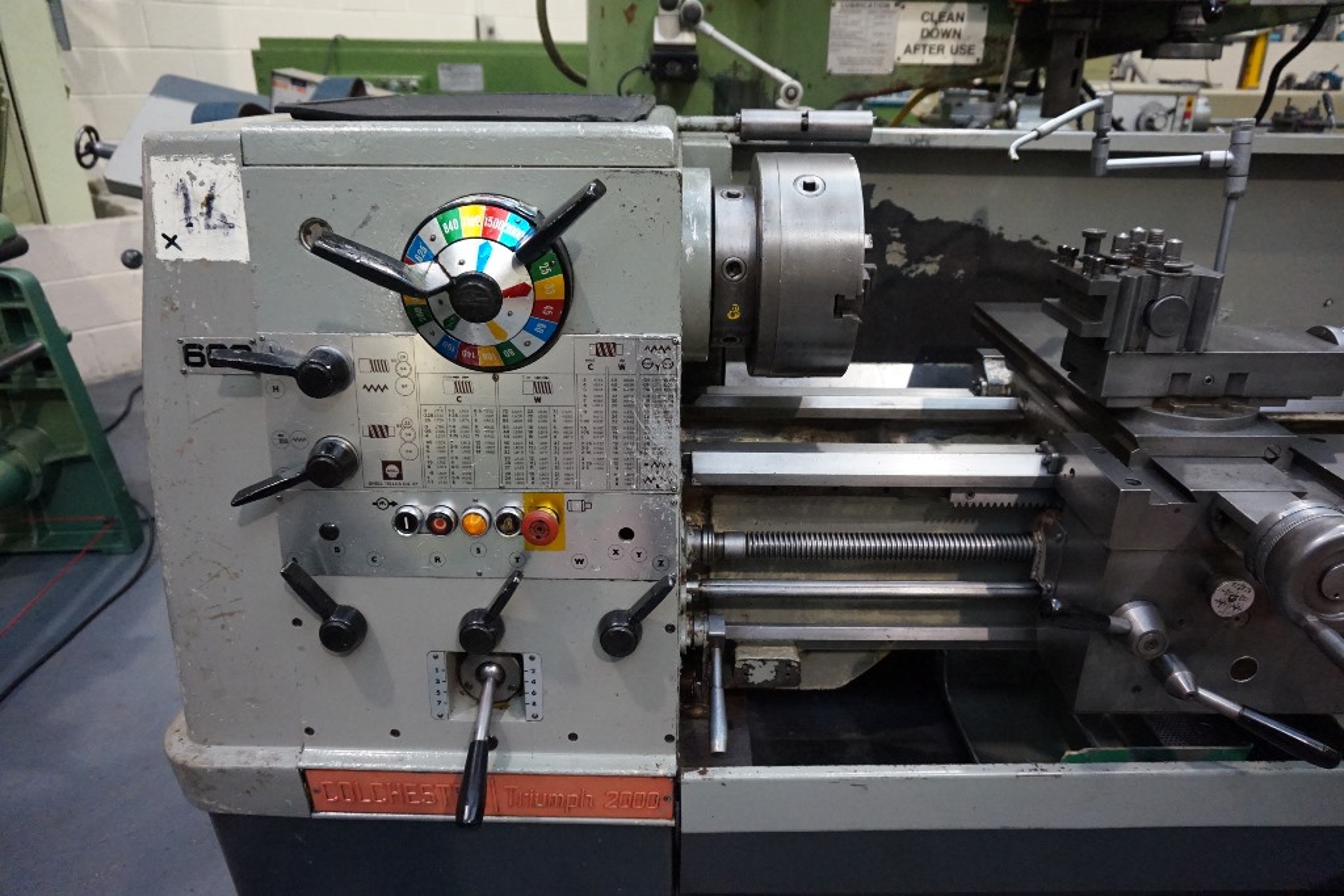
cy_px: 448
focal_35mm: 24
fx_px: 896
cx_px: 672
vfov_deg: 53.1
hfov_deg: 73.7
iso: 3200
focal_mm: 16
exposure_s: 1/125
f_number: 3.5
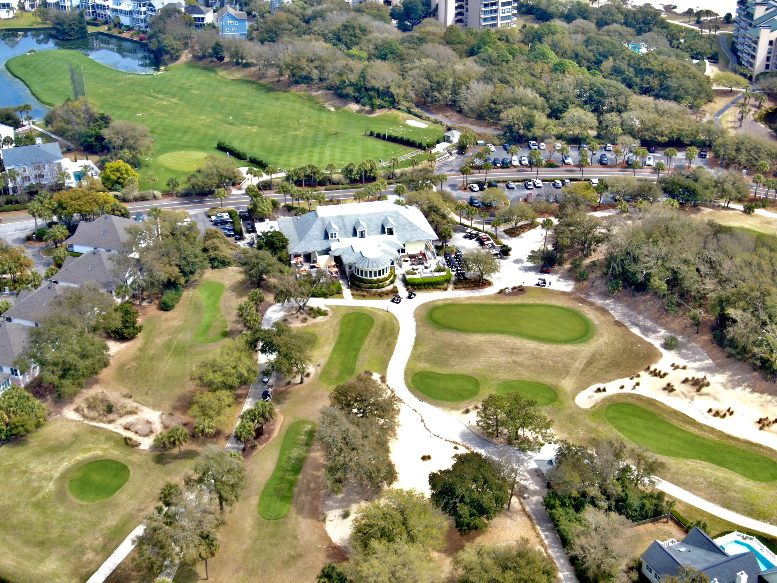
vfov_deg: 30.9
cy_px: 292
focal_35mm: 47
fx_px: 1055
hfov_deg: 40.4
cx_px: 388
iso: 200
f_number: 3.8
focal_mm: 8.42
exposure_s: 1/30
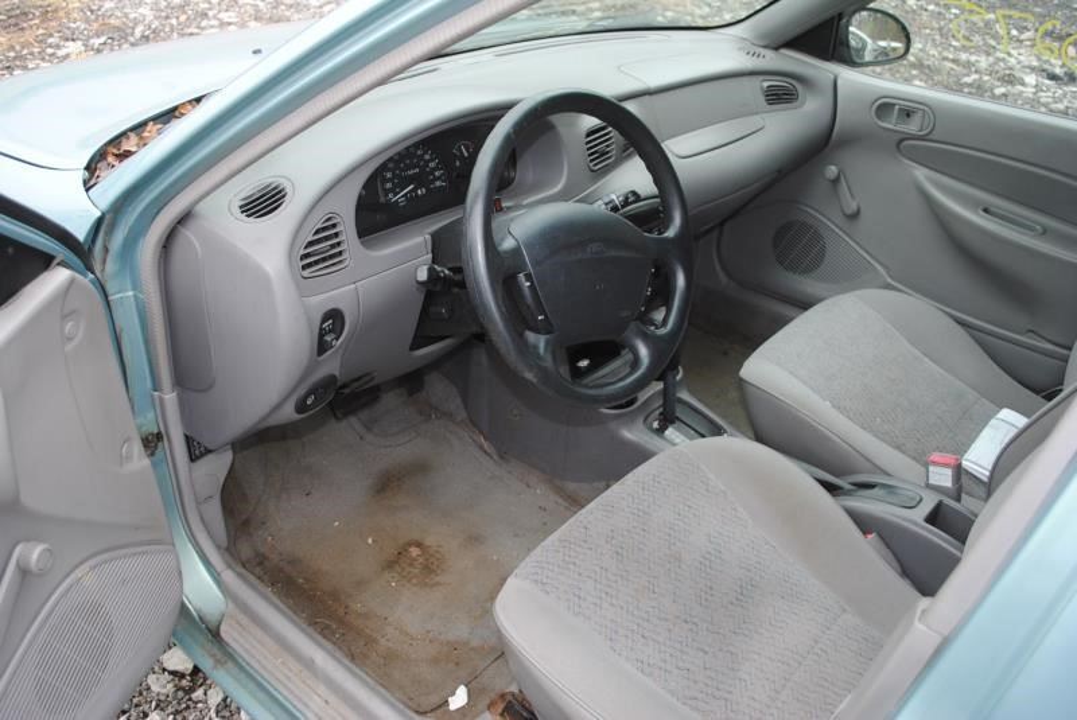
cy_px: 360
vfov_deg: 40.0
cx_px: 538
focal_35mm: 33
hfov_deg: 57.2
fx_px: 988
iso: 200
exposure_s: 1/60
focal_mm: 22
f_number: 3.8
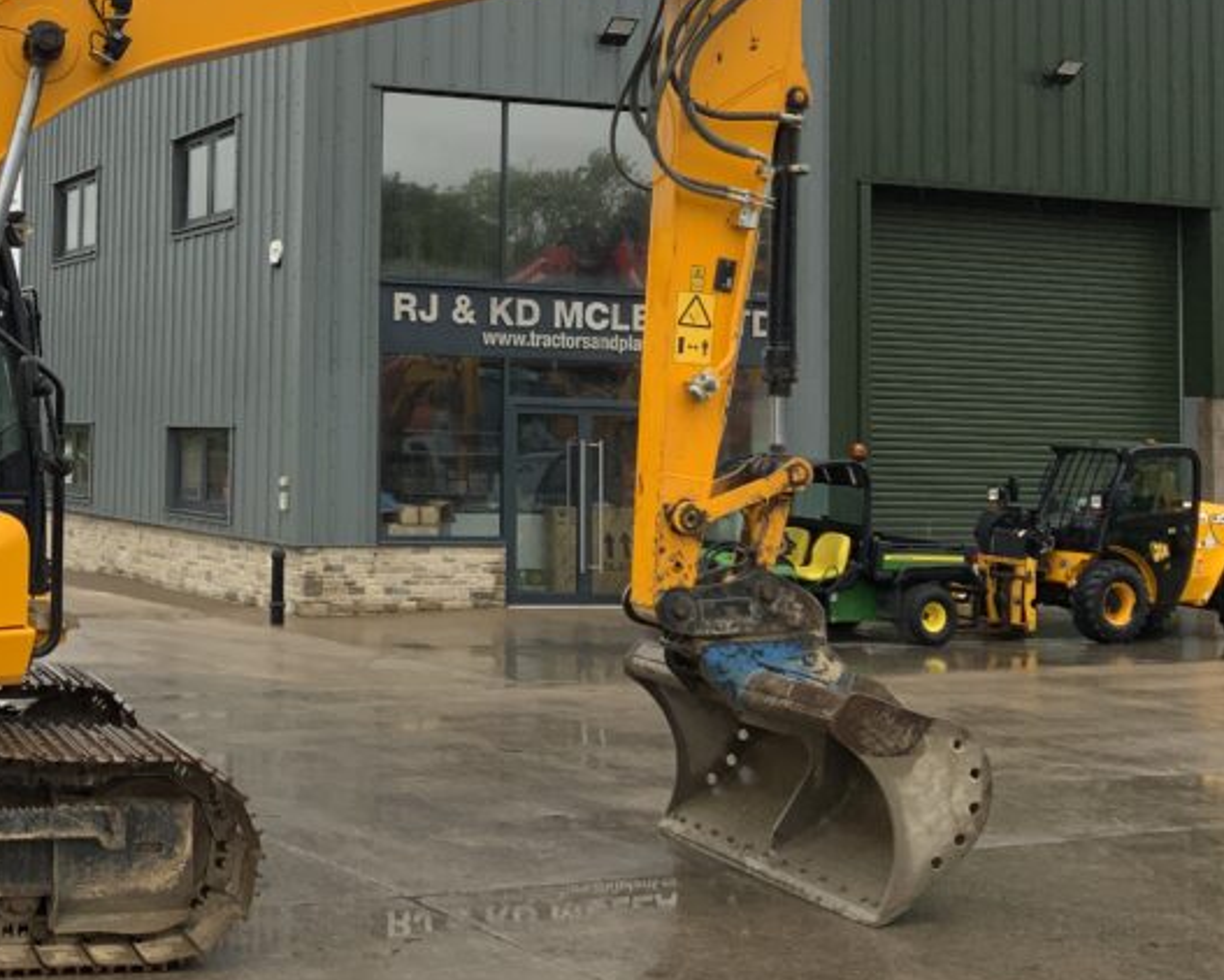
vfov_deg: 27.4
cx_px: 132
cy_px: 302
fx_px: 1993
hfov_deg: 32.5
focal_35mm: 55
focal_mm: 3
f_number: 1.8
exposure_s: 1/210
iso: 16
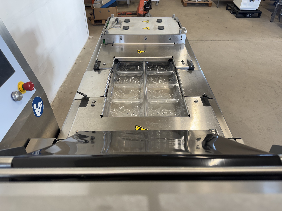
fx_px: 196
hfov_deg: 71.6
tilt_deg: -40.6
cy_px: 106
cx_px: 141
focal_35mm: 24
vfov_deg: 56.8
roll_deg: +0.0
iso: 100
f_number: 1.78
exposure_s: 1/100
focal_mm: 6.76
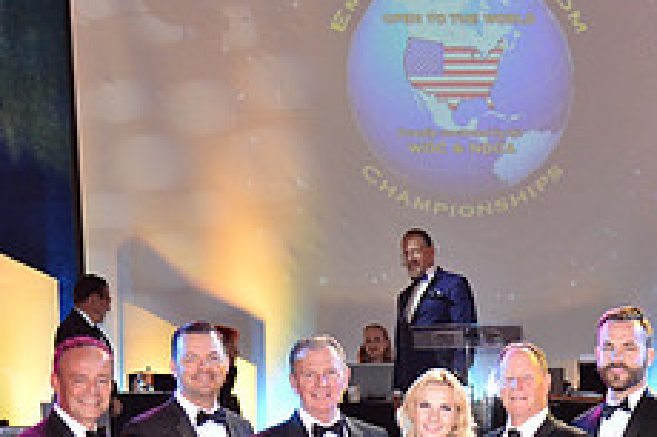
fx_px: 2115
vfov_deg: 11.6
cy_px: 516
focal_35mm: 116
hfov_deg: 17.4
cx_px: 600
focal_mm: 46
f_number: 4
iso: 2000
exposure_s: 1/250
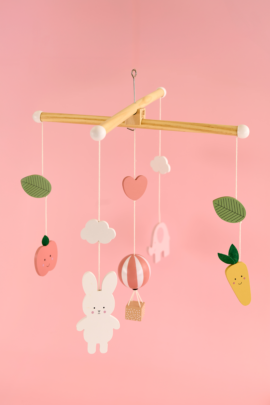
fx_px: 540
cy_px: 201
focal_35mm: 48
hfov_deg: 28.1
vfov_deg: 41.1
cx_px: 135
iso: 100
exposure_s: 1/160
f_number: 5.6
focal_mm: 47
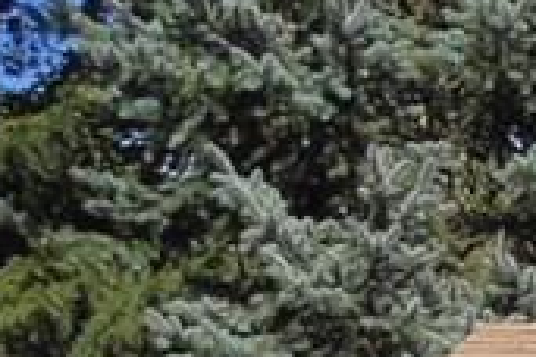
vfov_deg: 7.4
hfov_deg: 11.7
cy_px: 1093
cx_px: 965
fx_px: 2412
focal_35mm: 162
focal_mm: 4.7
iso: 80
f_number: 3.4
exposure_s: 1/1000
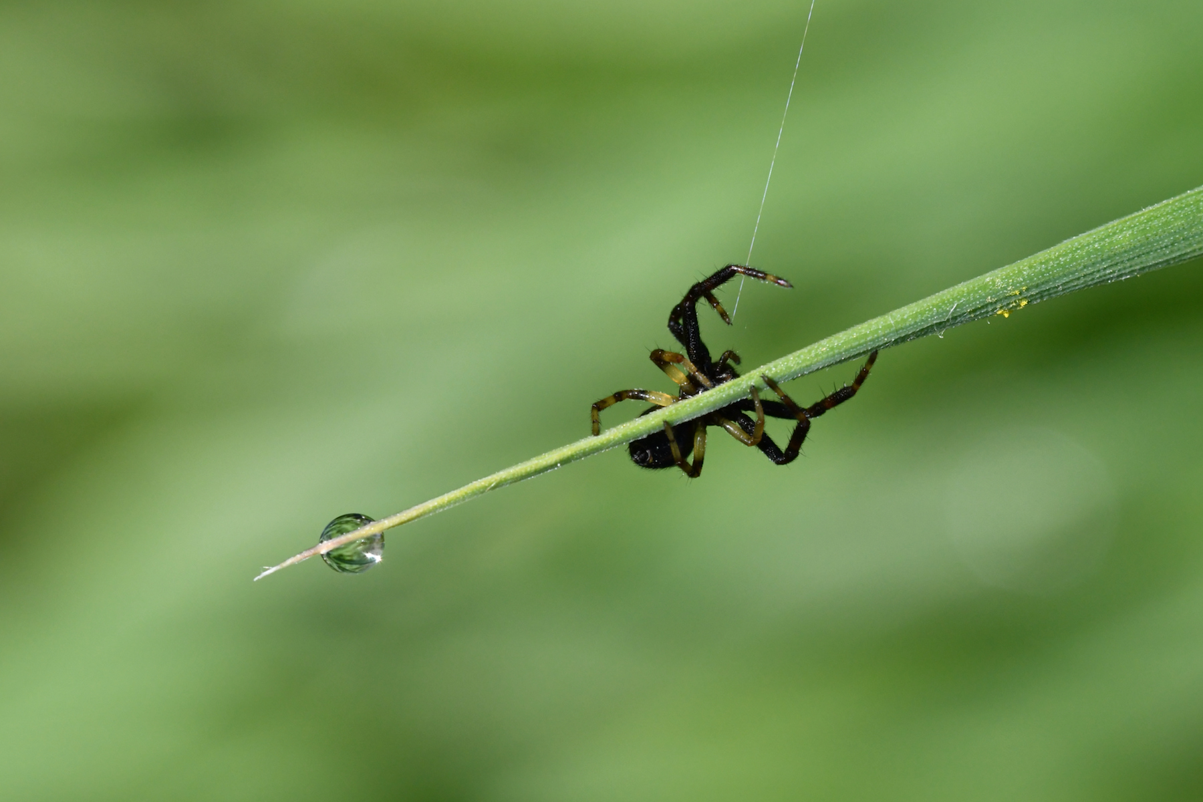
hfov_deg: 13.1
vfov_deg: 8.7
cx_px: 602
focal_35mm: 157
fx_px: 5246
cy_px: 401
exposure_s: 1/2000
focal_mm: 105
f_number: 13
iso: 800
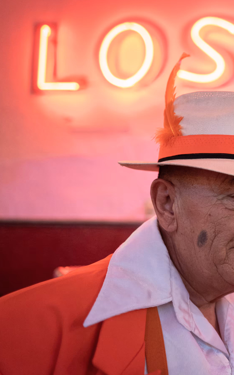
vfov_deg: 41.8
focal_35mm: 48
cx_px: 311
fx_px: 490
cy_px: 195
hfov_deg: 23.5
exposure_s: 1/60
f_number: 1.7
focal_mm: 28
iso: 1600
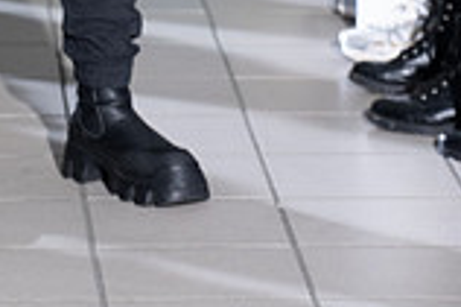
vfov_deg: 4.2
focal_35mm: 319
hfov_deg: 6.5
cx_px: 35
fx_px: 4081
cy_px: -333
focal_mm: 112
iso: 1250
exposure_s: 1/125
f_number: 5.6
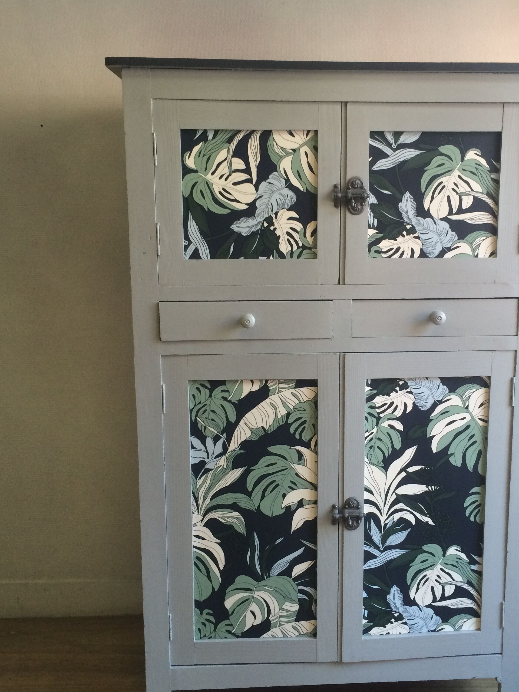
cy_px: 326
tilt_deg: -10.6
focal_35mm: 37
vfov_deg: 50.1
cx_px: 318
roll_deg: +1.0
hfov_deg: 38.5
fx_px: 740
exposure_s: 1/33
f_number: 2.2
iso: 64
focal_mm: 4.15
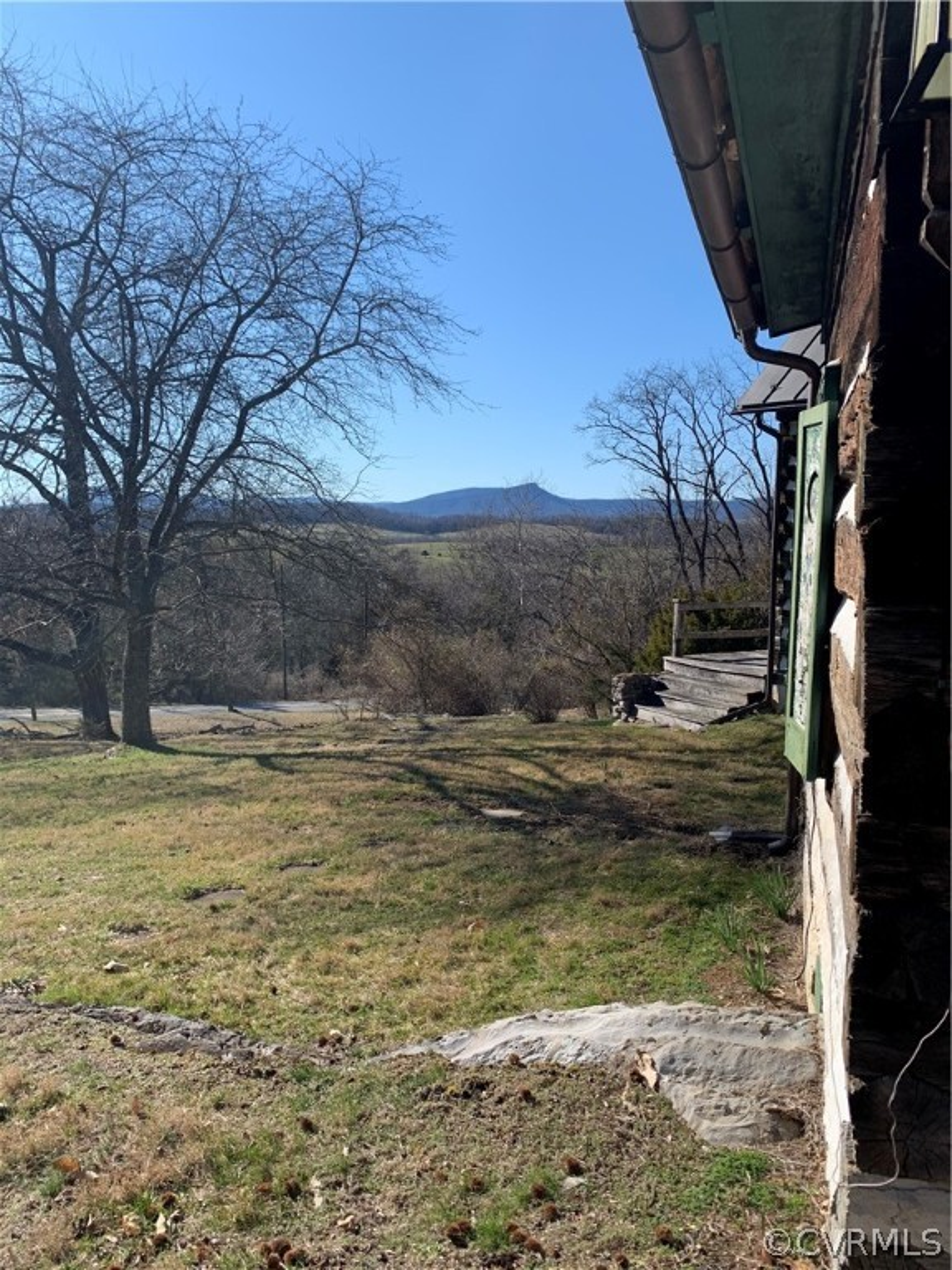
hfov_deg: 53.1
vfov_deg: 67.3
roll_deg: +1.2
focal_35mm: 26
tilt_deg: -6.9
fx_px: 953
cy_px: 635
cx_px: 476
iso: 25
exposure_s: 1/1880
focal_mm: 4.25
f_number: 1.8
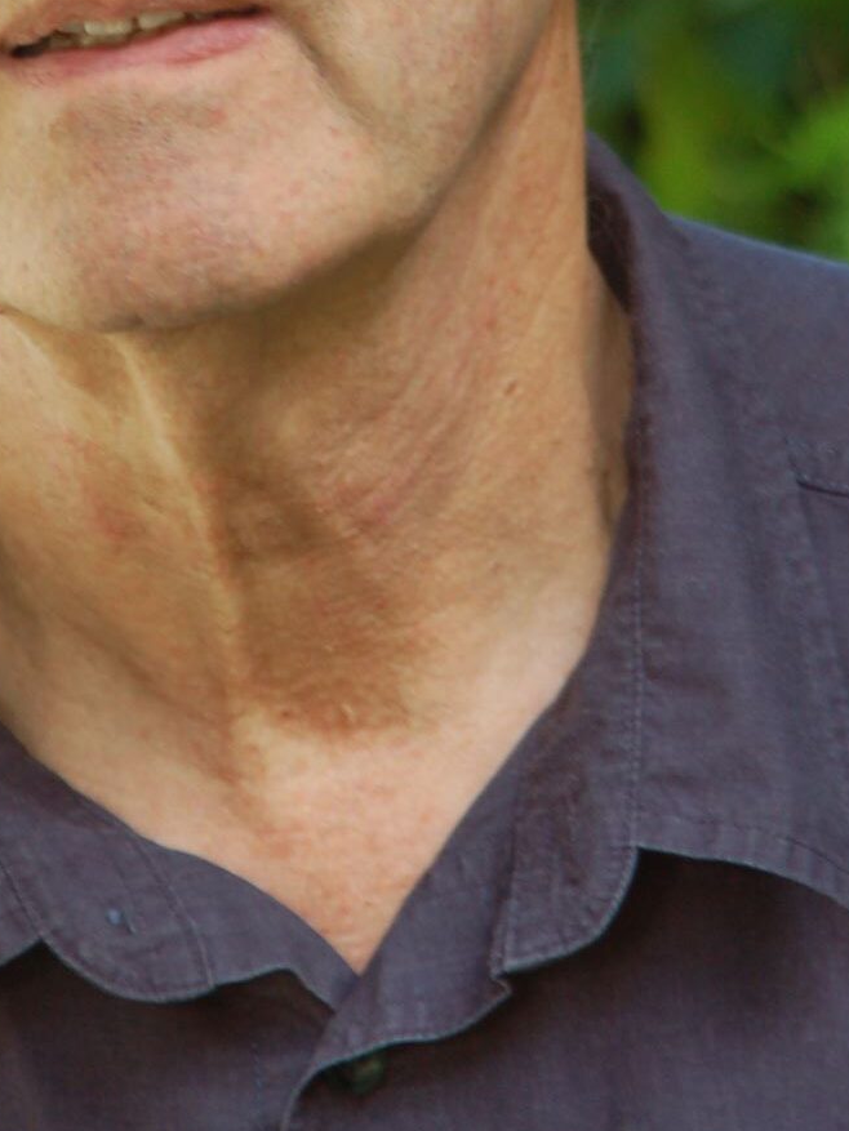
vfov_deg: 5.4
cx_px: 182
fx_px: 11873
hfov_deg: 4.1
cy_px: -57
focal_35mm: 363
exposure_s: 1/160
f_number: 4
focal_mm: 105
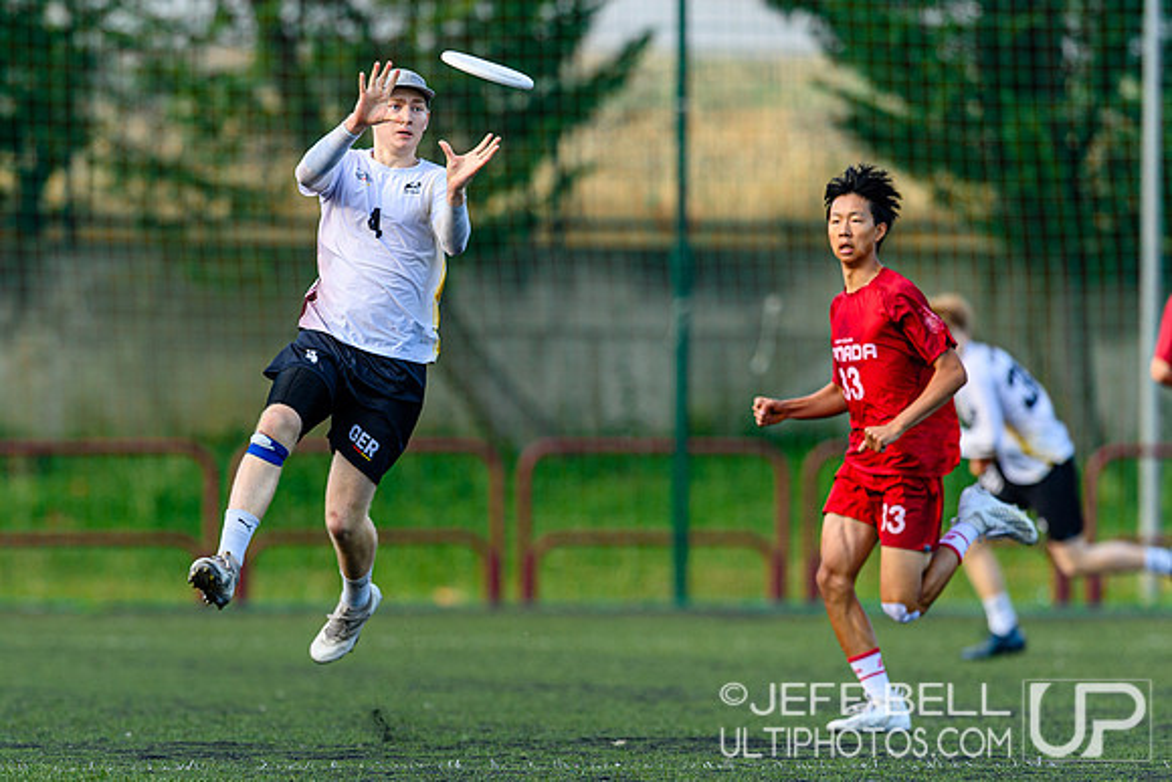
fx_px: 19573
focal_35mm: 601
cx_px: 392
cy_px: 463
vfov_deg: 2.3
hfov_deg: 3.4
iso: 400
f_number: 3.5
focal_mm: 400
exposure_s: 1/1250
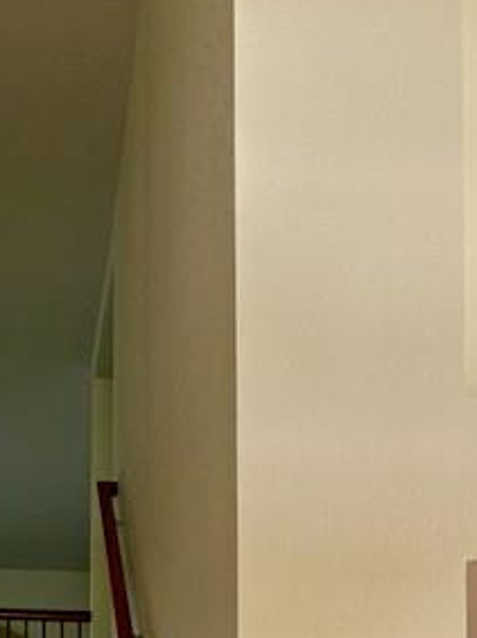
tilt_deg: +4.9
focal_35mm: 83
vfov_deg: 20.9
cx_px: 139
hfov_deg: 17.7
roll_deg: -0.6
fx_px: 1527
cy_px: 885
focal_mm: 5.96
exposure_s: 1/90
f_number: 1.6
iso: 125
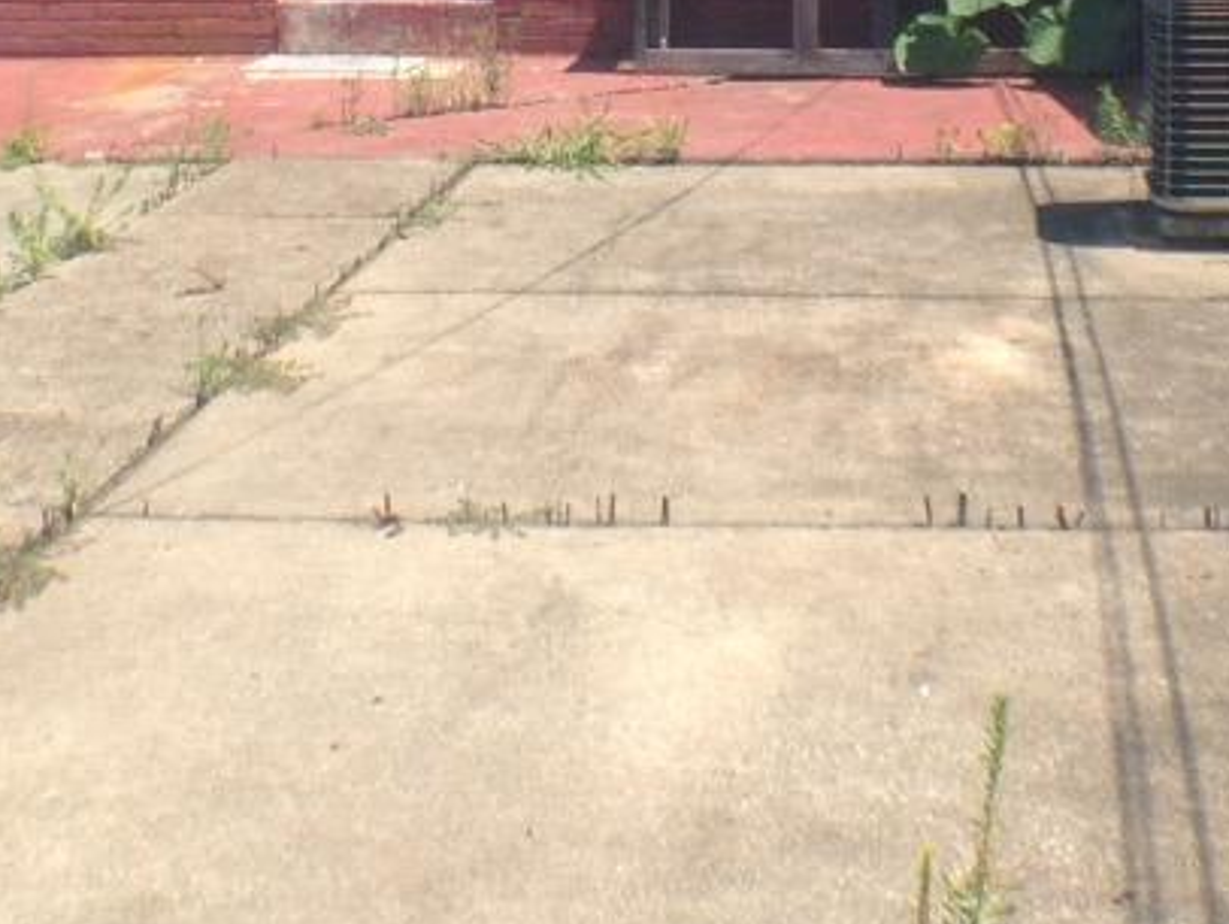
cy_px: -139
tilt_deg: -0.3
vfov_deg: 12.4
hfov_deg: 16.8
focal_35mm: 117
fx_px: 4156
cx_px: 714
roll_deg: -0.1
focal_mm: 4.12
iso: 50
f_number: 2.4
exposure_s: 1/1178
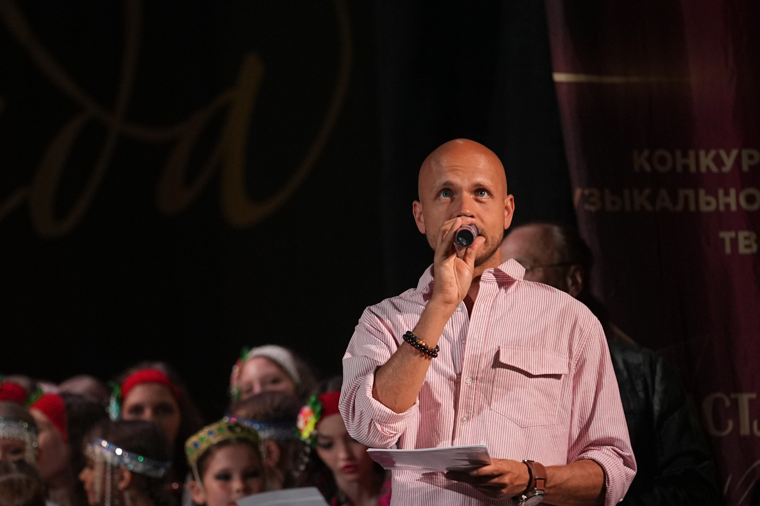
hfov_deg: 5.7
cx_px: 426
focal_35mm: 362
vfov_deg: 3.8
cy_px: 285
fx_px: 7641
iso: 2000
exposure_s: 1/250
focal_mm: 200
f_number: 2.8
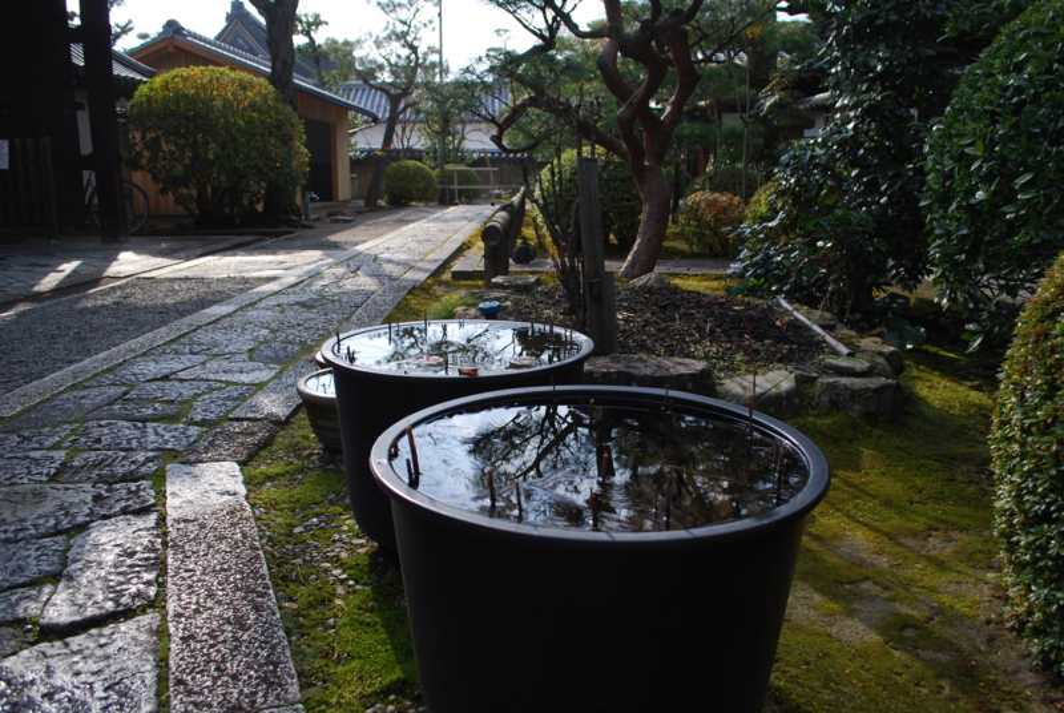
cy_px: 356
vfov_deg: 48.1
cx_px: 532
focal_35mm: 27
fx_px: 799
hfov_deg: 67.3
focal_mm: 18
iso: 100
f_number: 5.6
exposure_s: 1/320
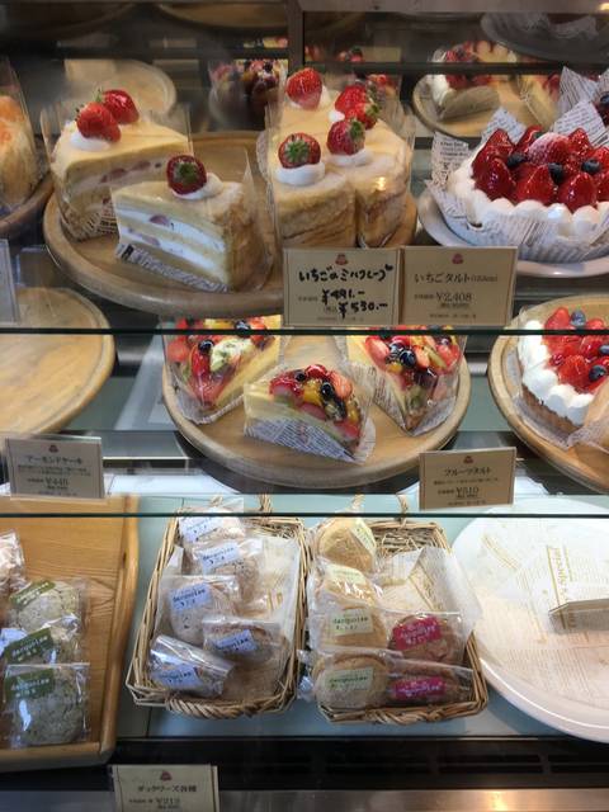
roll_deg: -2.0
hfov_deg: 48.2
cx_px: 304
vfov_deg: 61.7
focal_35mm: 29
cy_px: 406
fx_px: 680
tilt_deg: -42.1
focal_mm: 4.15
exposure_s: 1/60
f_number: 2.2
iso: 25
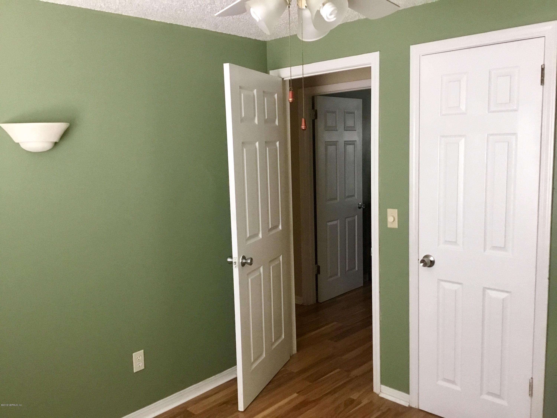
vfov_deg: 45.4
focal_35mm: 31
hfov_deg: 58.4
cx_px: 278
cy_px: 209
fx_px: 499
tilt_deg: -10.4
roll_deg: +1.9
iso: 160
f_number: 2.4
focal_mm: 3.3
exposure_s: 1/30
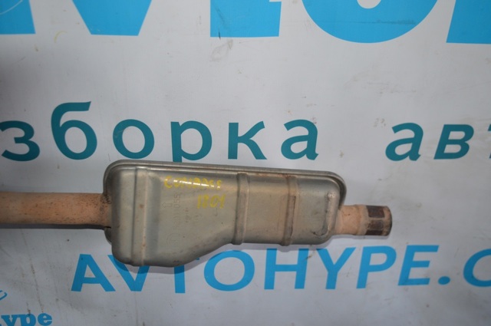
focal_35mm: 39
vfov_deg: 34.1
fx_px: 531
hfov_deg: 49.6
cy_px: 163
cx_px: 246
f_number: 4
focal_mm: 26
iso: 500
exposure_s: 1/60
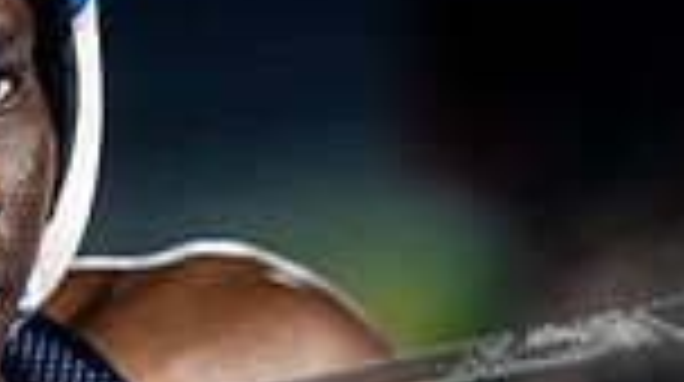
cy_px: 510
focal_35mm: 601
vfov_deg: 2.0
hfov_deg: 3.6
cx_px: 14
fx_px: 10885
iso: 6400
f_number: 2
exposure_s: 1/1000
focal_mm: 150
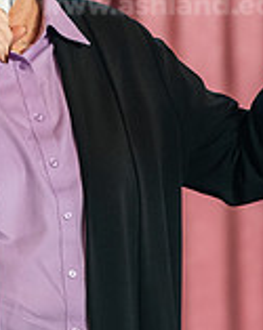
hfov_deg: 2.3
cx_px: -57
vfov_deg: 2.9
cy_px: 49
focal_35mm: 661
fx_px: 6450
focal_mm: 190
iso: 2500
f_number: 3.2
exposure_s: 1/200
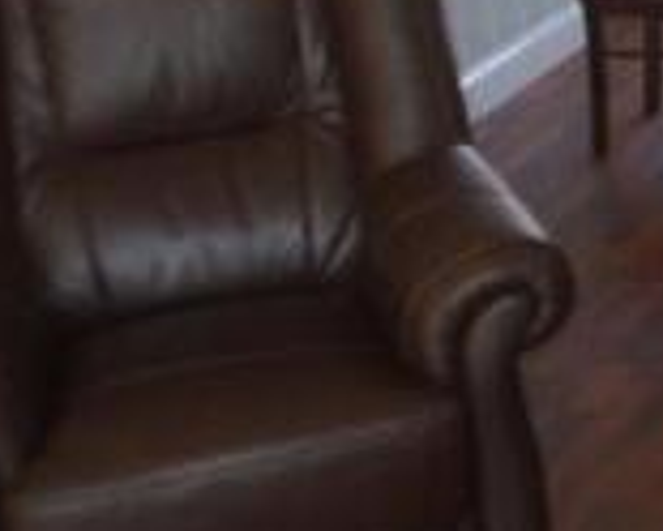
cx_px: 1382
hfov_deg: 14.5
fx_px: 2100
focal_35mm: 107
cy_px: -223
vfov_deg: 13.7
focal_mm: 18
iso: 400
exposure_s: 1/100
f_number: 4
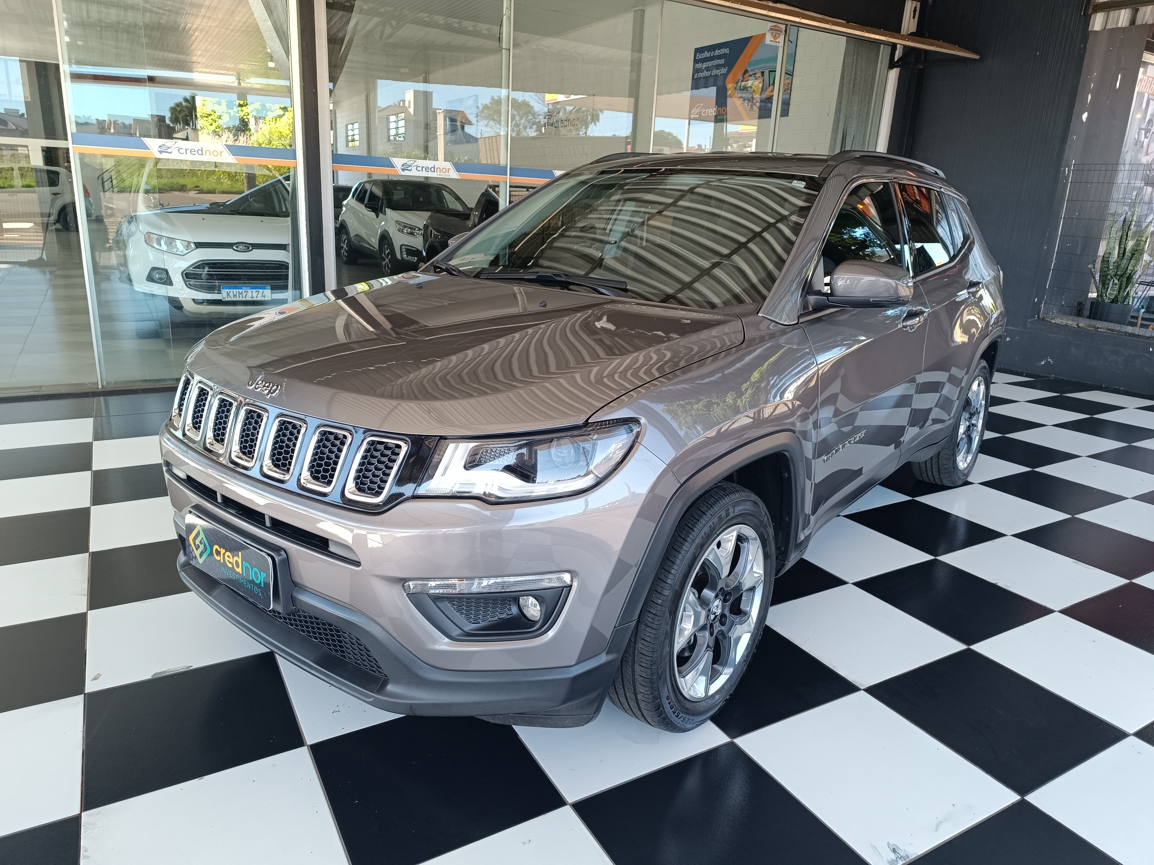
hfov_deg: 71.6
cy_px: 432
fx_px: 800
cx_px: 577
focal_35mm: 24
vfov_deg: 56.8
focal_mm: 6.14
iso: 177
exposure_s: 1/120
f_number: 1.65
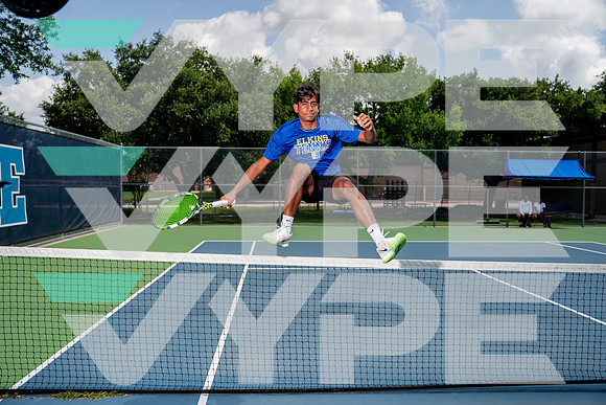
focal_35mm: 34
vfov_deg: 38.9
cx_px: 303
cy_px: 202
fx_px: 572
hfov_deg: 55.8
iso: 100
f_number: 4
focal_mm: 34
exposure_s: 1/1250
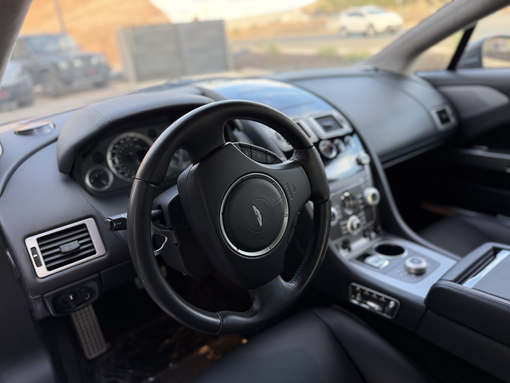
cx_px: 255
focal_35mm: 24
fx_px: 354
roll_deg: +5.7
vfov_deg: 56.8
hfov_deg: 71.6
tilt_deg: -24.1
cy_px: 192
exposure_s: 1/121
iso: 160
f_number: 1.78
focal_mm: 6.76
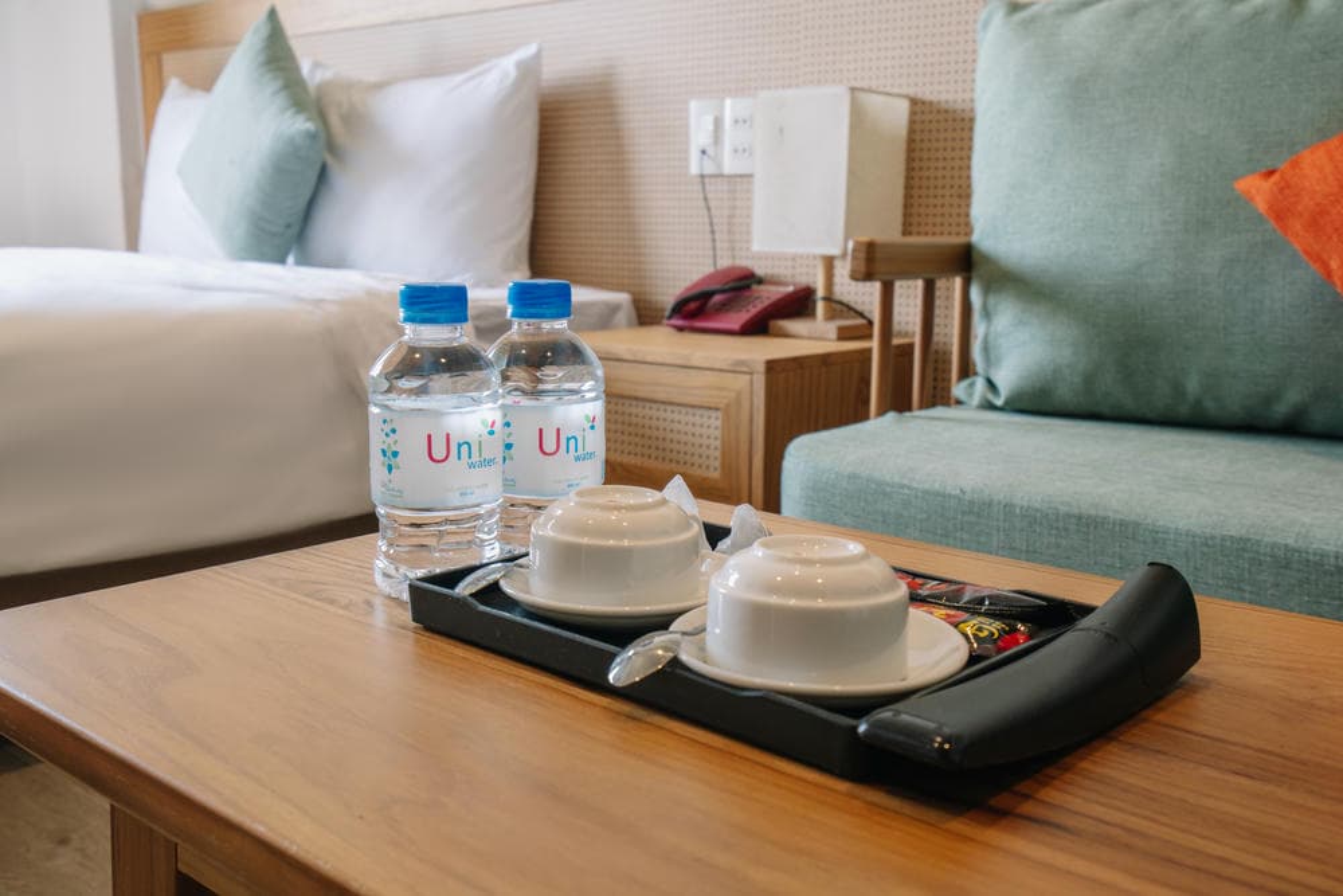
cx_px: 672
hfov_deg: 54.4
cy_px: 448
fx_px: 1306
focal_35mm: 35
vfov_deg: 37.9
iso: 500
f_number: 9
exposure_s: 1/60
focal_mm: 35
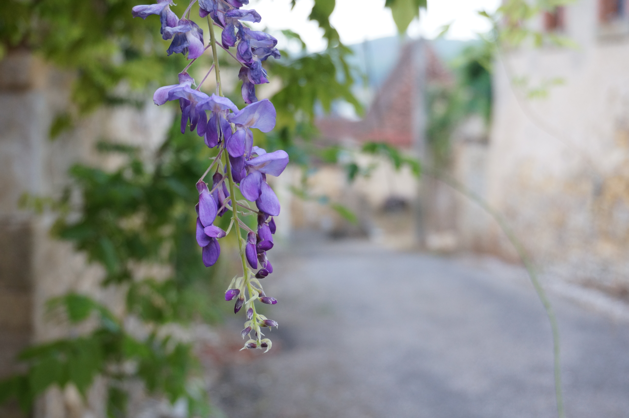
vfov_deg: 25.0
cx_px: 314
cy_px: 209
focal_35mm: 54
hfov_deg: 36.9
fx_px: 942
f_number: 5.6
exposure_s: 1/60
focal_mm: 36
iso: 640
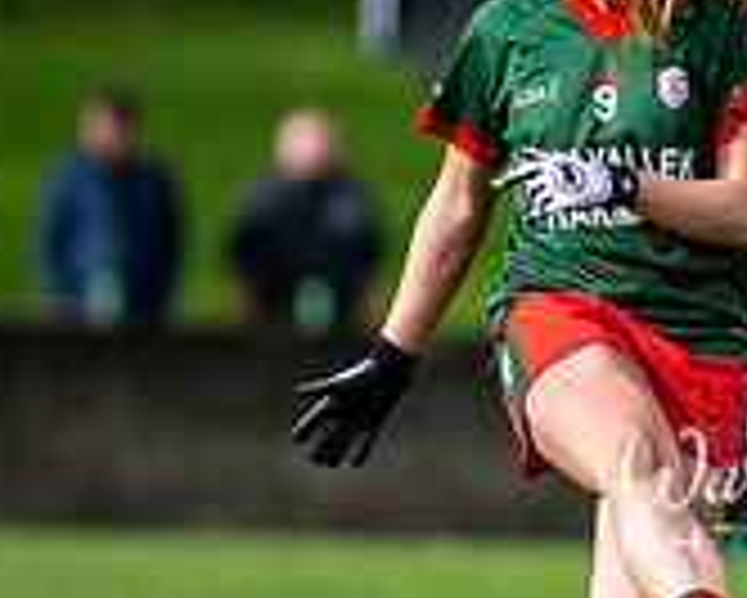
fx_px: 32563
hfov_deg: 1.3
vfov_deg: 1.1
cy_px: 400
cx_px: 914
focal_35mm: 1472
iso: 250
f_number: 2.8
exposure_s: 1/4000
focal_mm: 300
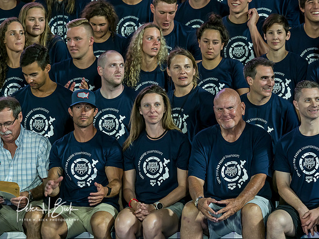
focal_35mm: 300
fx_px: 2765
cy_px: 120
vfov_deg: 5.0
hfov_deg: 6.6
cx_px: 160
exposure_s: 1/320
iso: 800
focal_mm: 150
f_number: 4.5
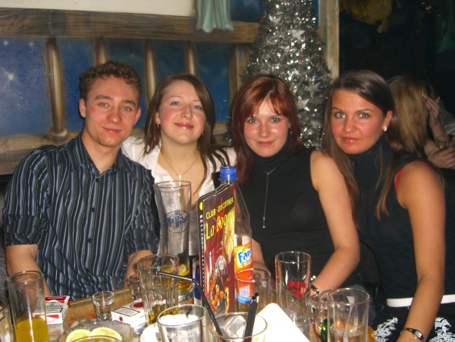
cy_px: 171
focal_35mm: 38
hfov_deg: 49.0
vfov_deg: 37.7
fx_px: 499
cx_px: 228
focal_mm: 7.9
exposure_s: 1/60
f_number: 2.8
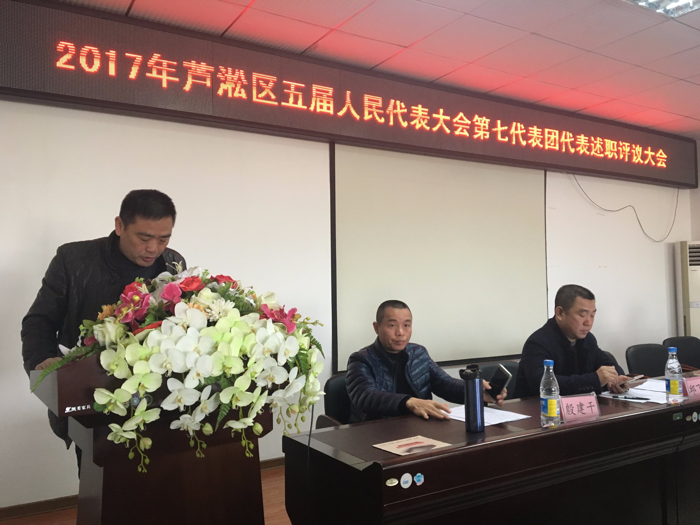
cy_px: 262
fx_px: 586
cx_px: 350
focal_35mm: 29
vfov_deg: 48.2
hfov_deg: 61.7
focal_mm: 4.15
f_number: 2.2
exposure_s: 1/33
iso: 125
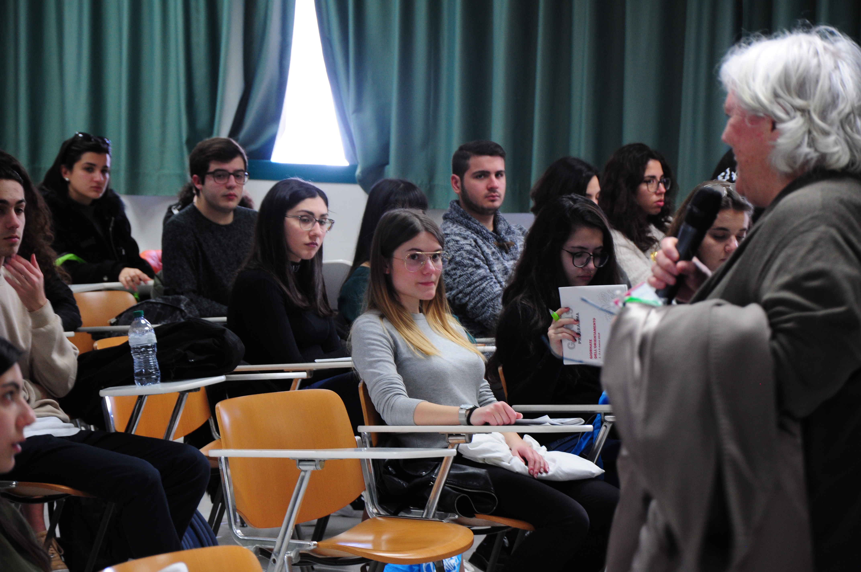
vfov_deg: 8.7
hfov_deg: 13.1
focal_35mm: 158
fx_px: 3762
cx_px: 430
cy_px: 286
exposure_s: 1/30
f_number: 5.6
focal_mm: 105
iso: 640
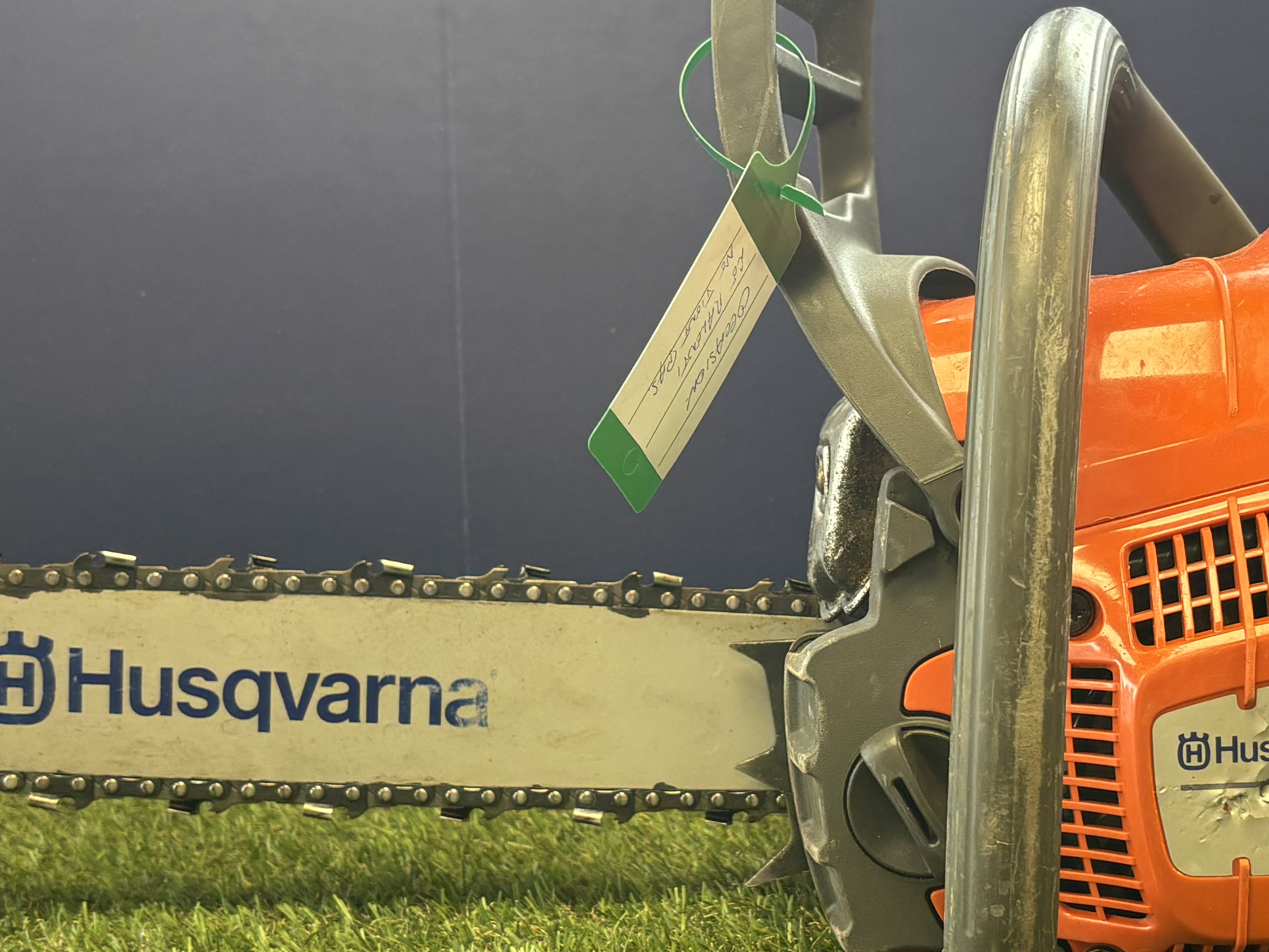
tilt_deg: -6.3
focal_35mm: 66
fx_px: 2420
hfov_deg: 29.0
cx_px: 933
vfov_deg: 22.1
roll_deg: +0.9
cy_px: 663
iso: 100
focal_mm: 5.96
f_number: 1.6
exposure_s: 1/100
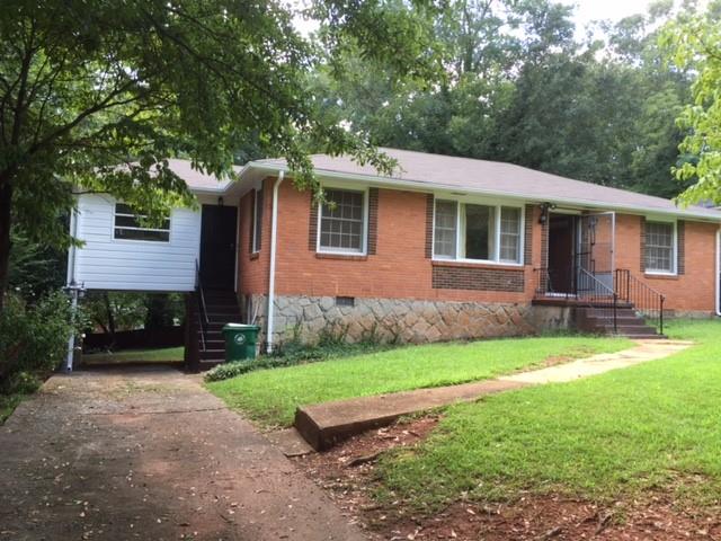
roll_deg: -2.9
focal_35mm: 29
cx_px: 360
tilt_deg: +3.0
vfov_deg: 48.2
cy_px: 270
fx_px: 604
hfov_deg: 61.7
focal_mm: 4.15
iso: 32
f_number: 2.2
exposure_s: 1/120
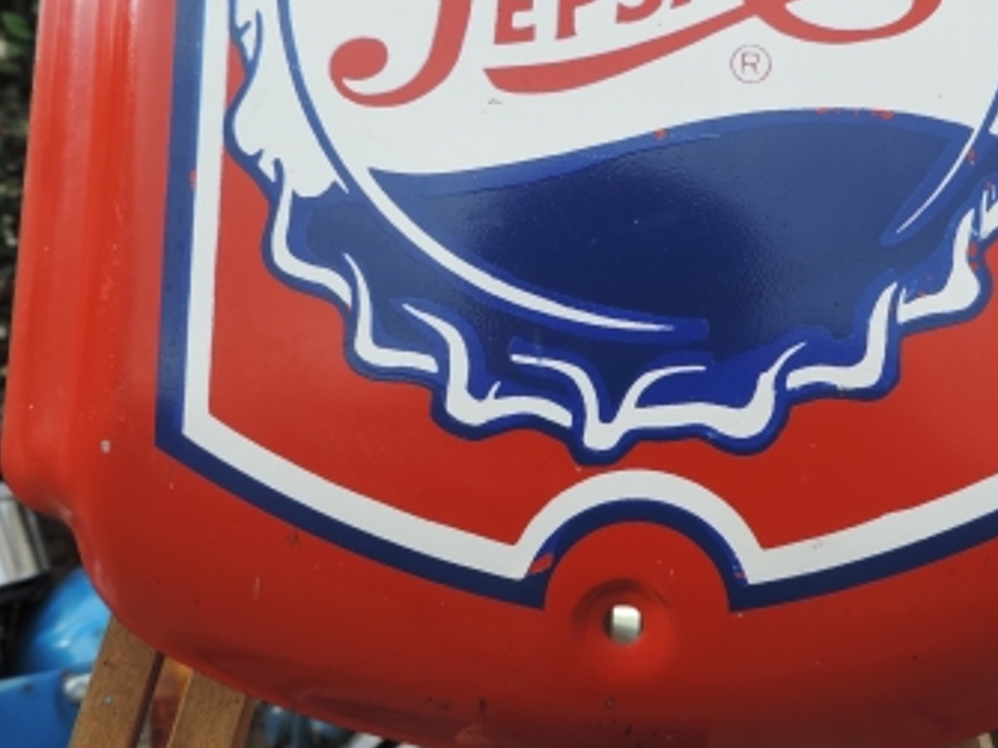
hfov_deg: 43.6
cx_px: 608
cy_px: 325
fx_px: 1239
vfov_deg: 33.5
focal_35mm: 43
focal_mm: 4.3
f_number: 3
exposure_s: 1/640
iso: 80
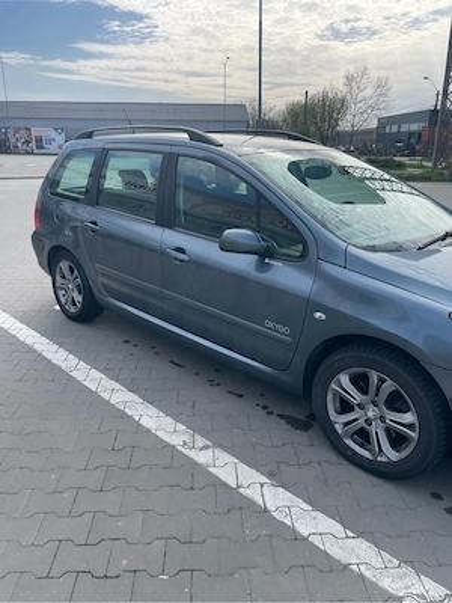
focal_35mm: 26
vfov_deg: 67.3
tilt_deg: -17.1
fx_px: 453
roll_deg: +0.2
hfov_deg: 53.1
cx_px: 226
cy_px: 302
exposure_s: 1/1642
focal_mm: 4.2
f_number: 1.6
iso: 32
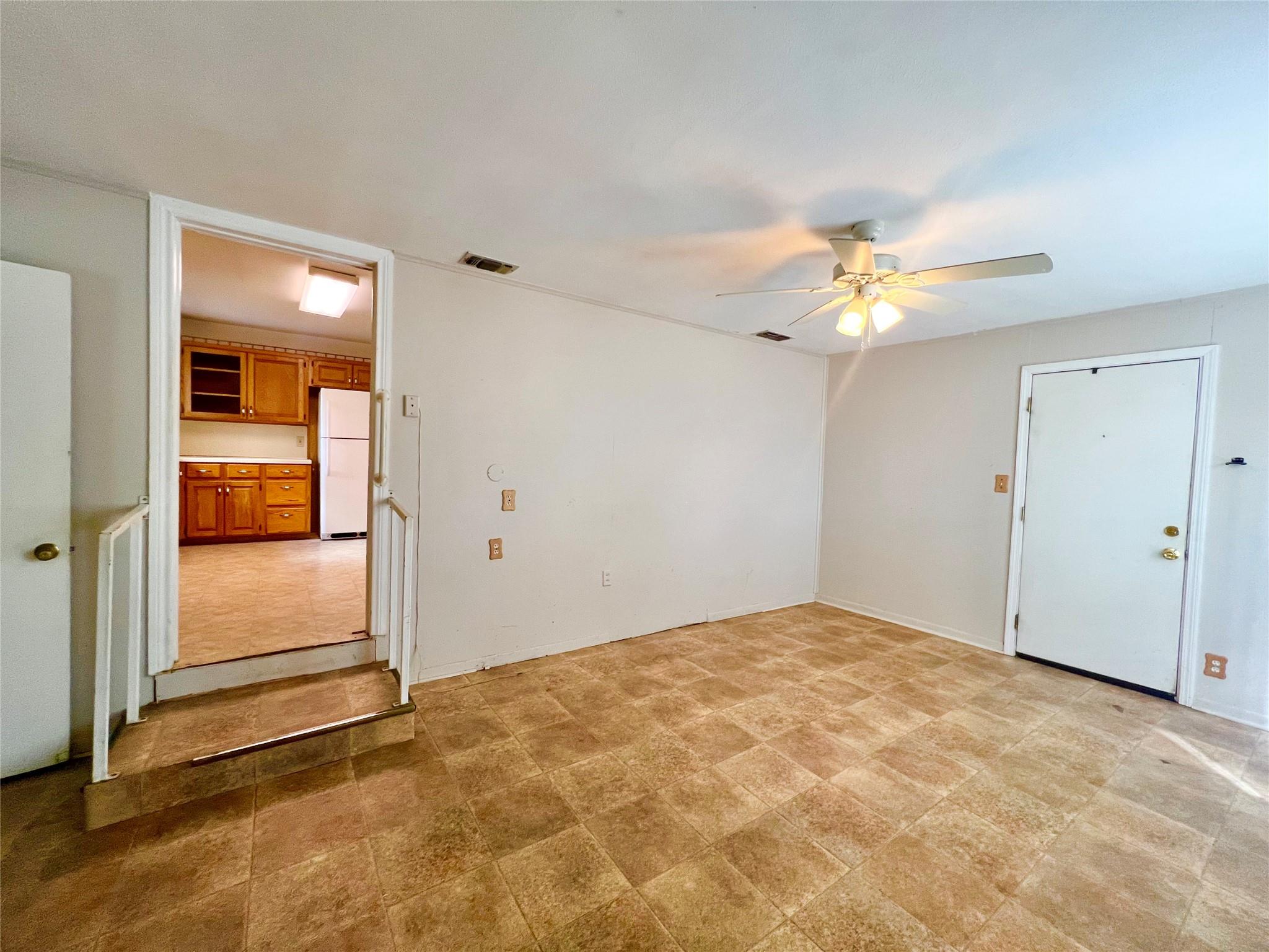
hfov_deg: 106.2
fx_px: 477
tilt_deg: -3.0
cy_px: 476
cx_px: 634
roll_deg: -1.8
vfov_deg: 89.9
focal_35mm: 13
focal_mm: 1.57
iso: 200
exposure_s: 1/60
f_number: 1.8
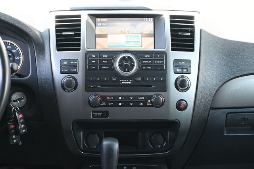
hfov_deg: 32.6
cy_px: 84
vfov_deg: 22.1
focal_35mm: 62
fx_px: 434
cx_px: 127
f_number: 5.6
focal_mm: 41
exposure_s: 1/125
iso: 2800
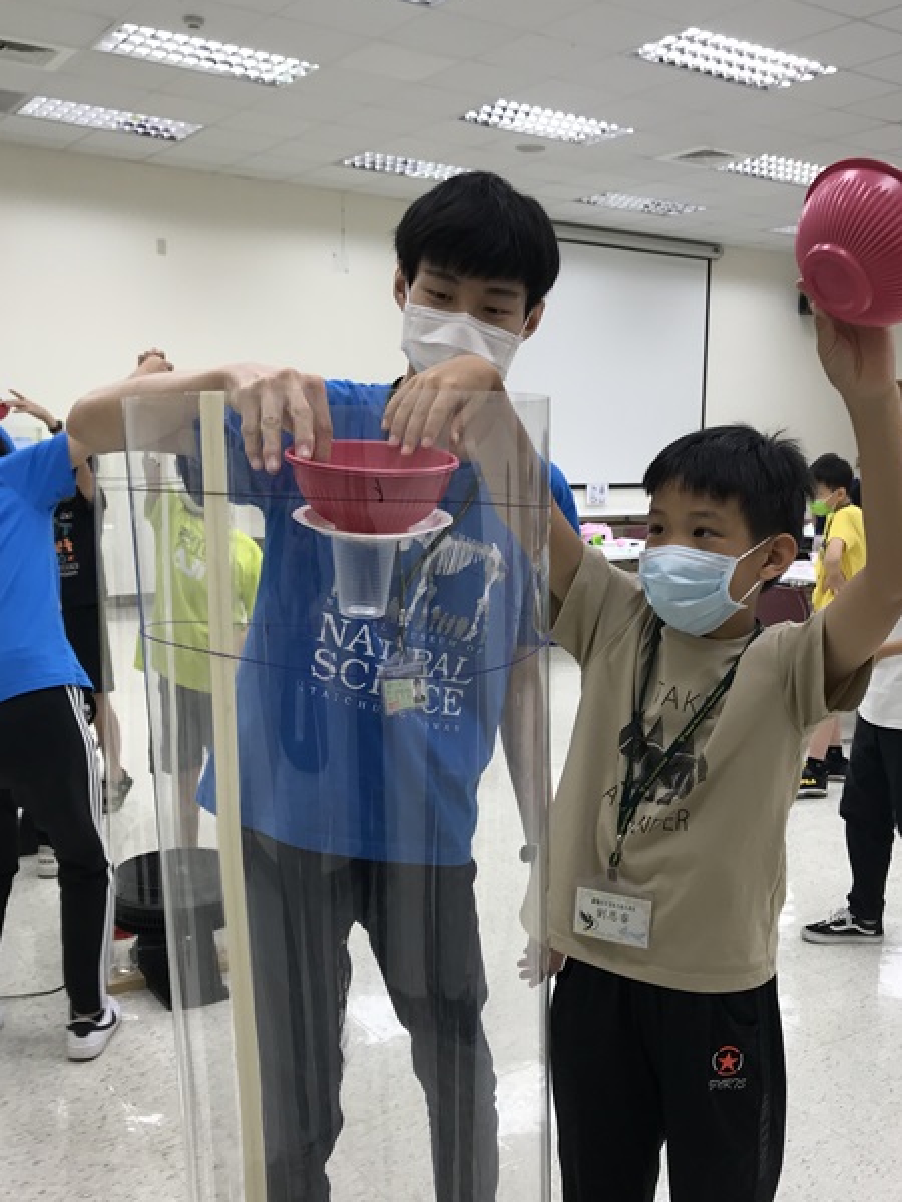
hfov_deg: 40.6
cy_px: 675
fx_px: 1216
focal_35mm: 35
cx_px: 516
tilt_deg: -8.2
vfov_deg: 52.5
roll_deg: -0.2
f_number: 1.8
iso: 25
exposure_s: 1/60
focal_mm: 3.99
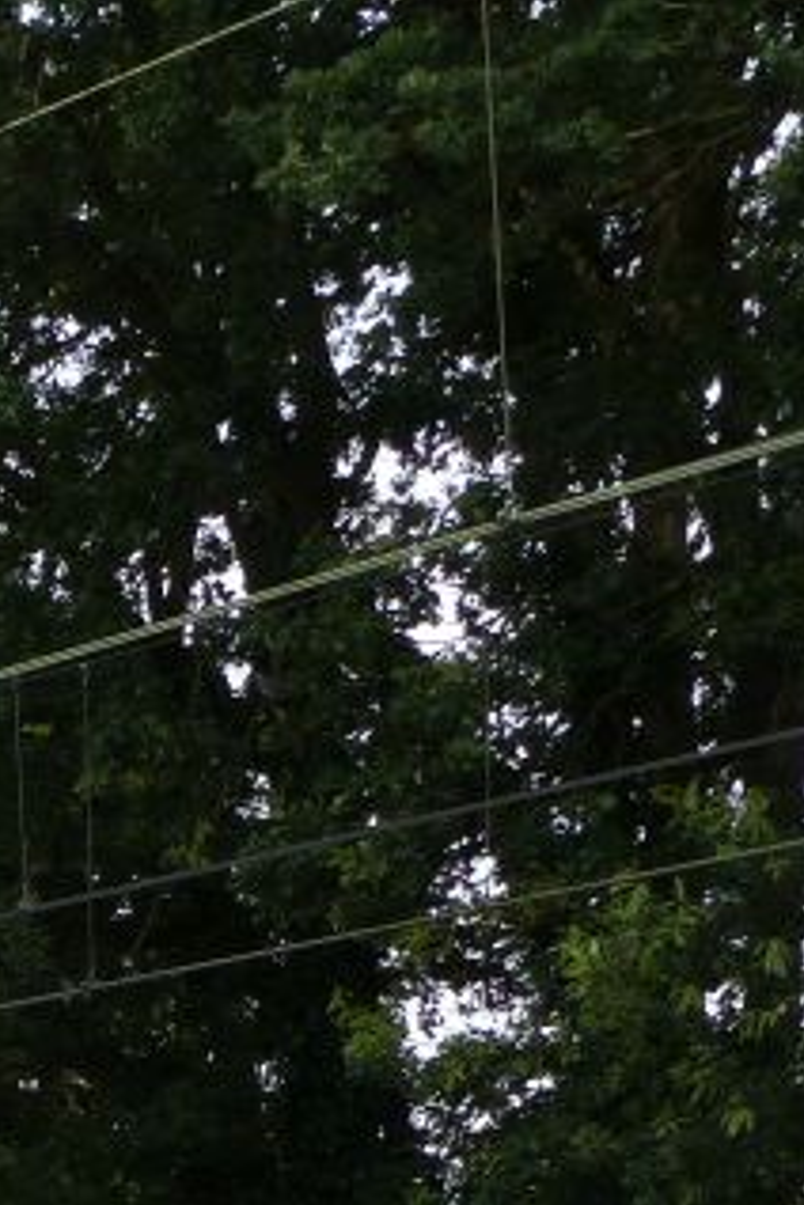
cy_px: 1701
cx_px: -831
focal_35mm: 157
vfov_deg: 12.5
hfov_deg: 8.3
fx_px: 5259
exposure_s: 1/500
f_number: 4
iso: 100
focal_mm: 7.1
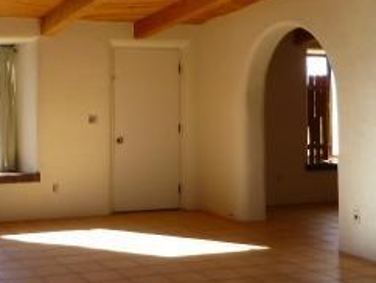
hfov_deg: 28.8
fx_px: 718
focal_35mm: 66
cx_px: 78
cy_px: 30
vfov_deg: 21.8
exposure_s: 1/80
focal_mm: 4.3
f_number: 3.3
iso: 100
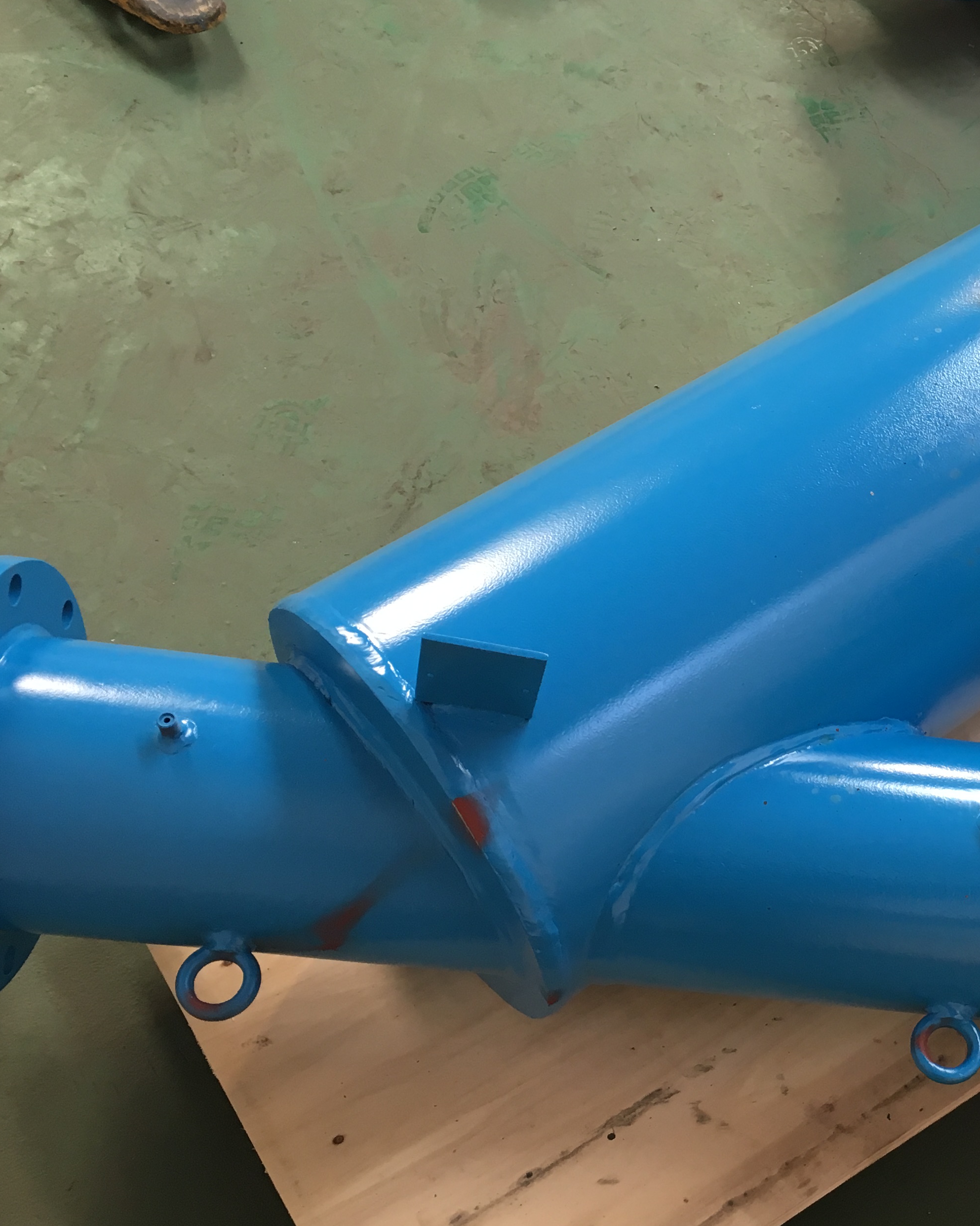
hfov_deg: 31.4
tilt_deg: -53.3
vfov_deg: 40.3
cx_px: 863
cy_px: 686
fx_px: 1668
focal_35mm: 46
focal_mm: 4.15
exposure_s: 1/33
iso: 80
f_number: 2.2
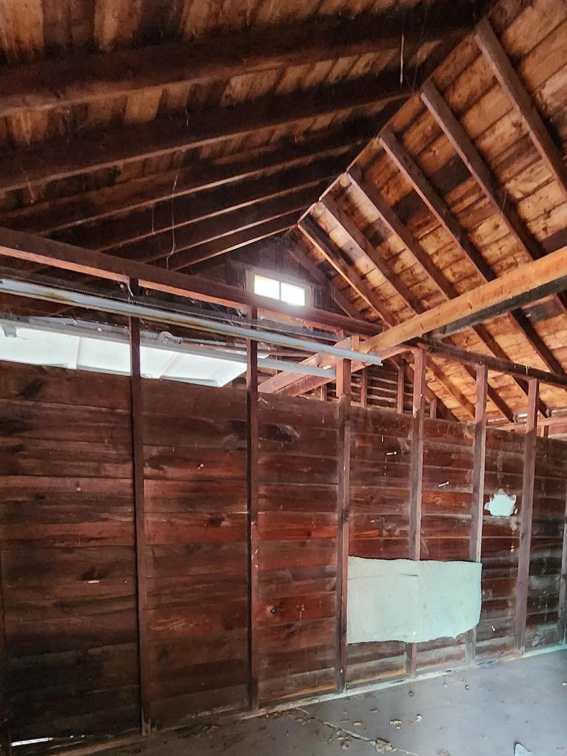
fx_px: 458
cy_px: 550
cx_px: 423
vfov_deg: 74.3
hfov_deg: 60.1
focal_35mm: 21
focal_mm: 2.2
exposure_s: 1/24
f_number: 2.2
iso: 1000
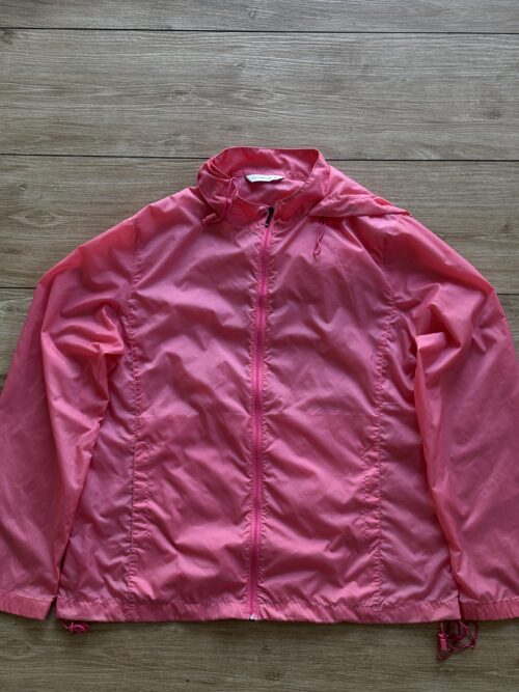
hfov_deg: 28.0
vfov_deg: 36.8
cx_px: 260
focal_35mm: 52
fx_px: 1040
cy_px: 346
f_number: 1.6
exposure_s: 1/60
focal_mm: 5.96
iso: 64
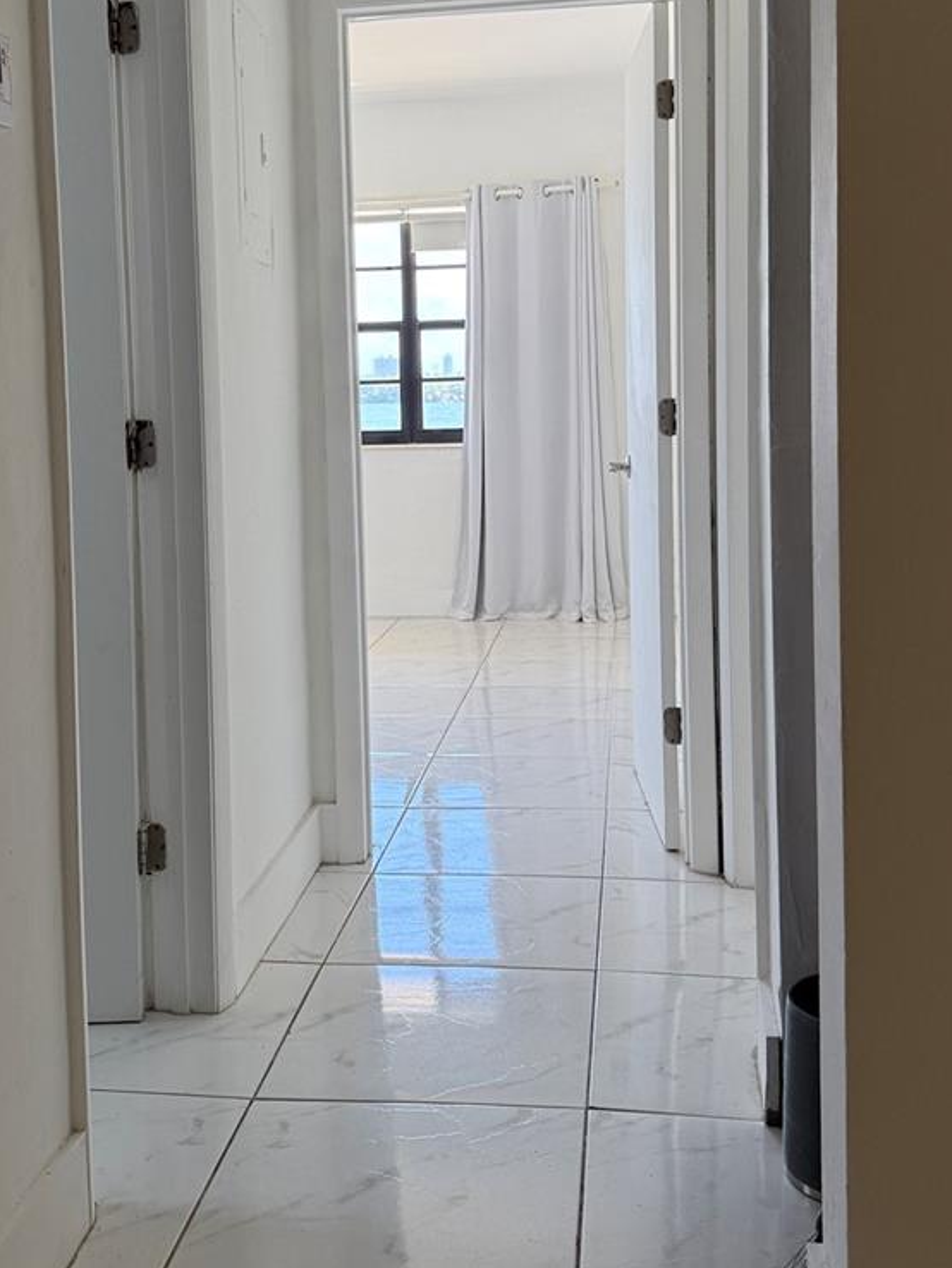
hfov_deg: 36.8
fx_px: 1429
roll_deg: +1.1
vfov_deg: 47.4
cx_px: 400
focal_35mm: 39
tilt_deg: -2.7
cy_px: 476
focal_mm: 6.76
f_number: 1.78
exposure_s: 1/240
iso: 125
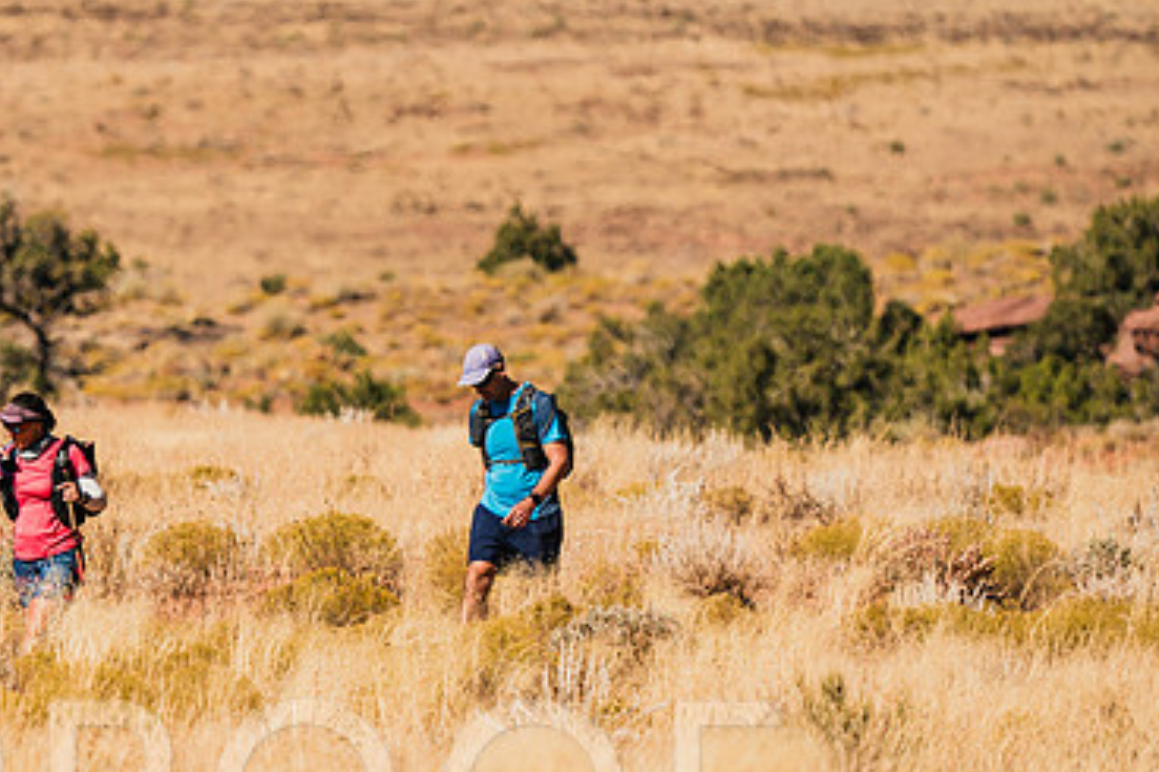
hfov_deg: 3.1
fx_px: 21270
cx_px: 331
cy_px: 430
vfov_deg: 2.1
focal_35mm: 661
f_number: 6.3
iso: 160
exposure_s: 1/1000
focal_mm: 419
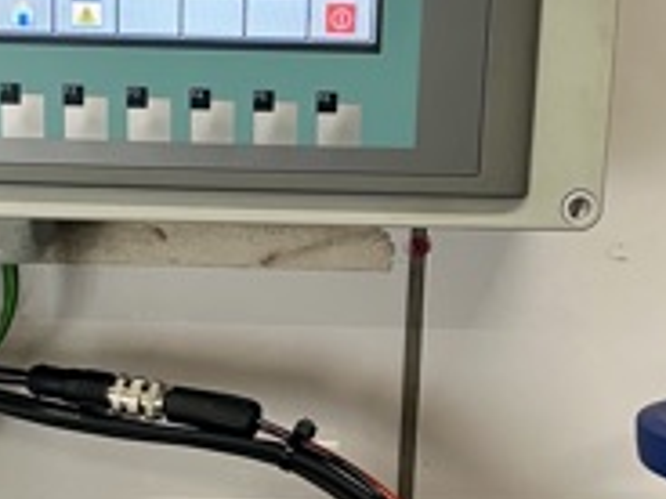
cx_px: 232
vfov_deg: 17.3
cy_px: 344
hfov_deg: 22.9
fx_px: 1635
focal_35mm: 85
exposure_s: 1/50
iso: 80
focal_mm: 5.1
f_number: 1.6
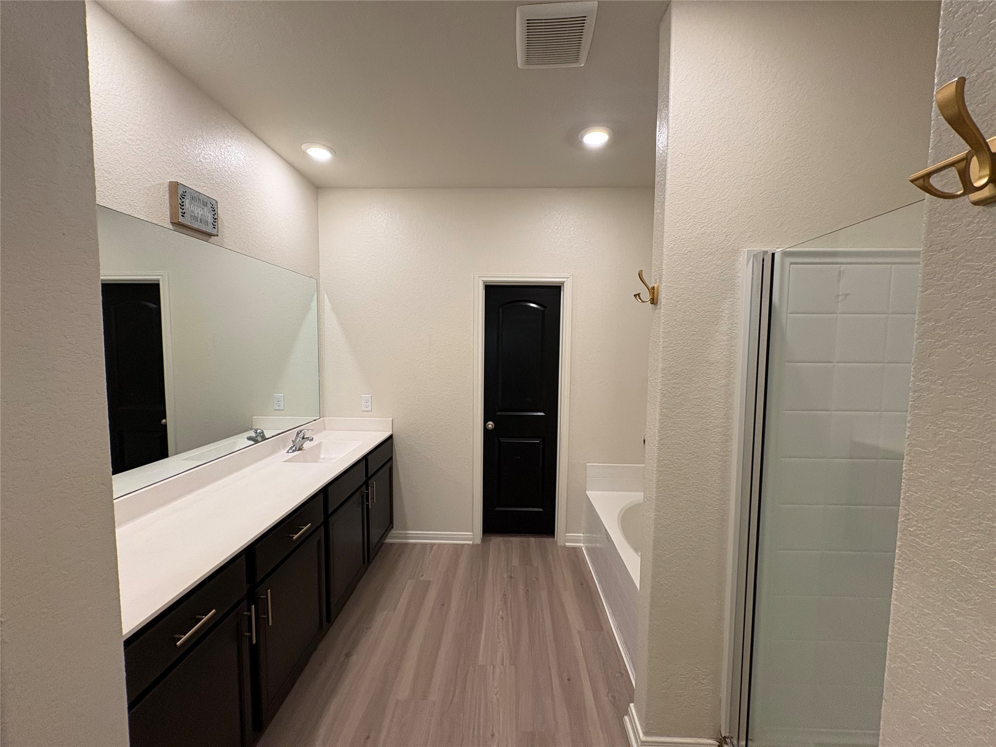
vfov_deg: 85.7
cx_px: 498
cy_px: 374
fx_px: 403
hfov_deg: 102.1
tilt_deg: -3.2
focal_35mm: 14
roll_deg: +0.4
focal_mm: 2.22
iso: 200
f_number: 2.2
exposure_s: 1/120
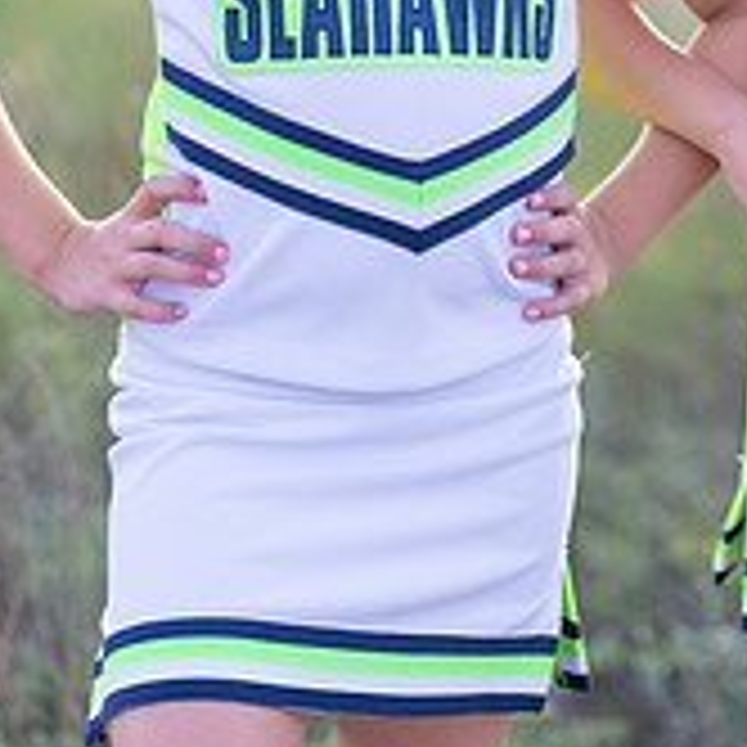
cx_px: 725
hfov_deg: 10.8
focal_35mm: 161
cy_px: -100
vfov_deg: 10.7
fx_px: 3931
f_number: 1.2
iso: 1000
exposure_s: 1/320
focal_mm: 50
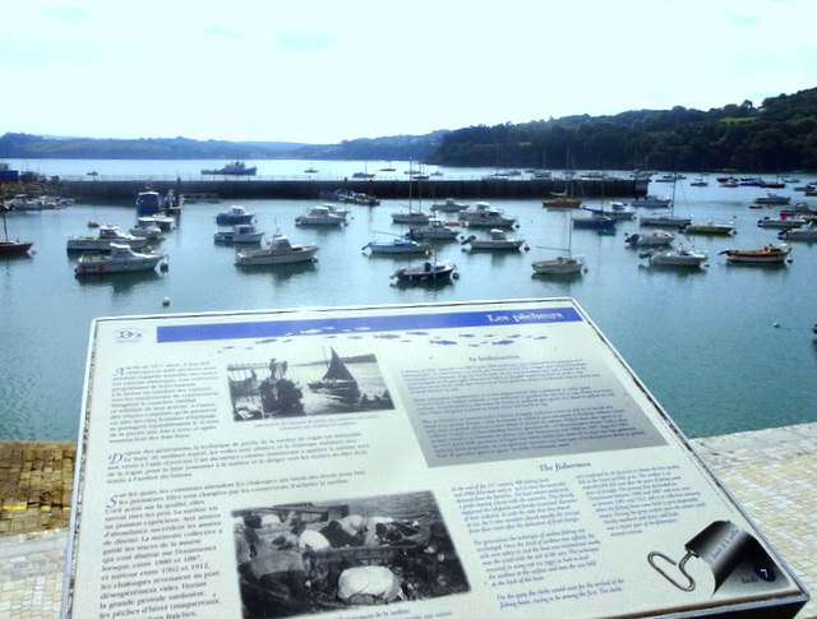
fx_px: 569
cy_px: 310
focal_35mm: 24
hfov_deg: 71.4
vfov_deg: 57.1
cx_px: 408
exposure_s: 1/2000
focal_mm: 4.1
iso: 80
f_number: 4
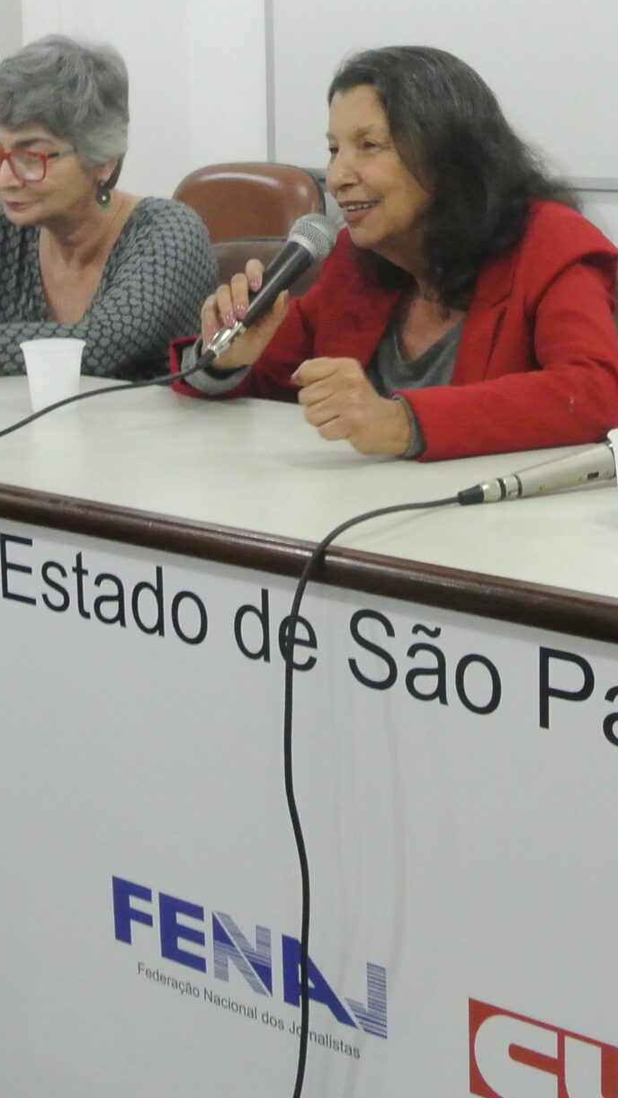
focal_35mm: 66
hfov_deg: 18.2
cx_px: 452
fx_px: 1922
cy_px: 343
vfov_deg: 31.6
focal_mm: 11.4
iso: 1600
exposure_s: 1/15
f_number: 6.3
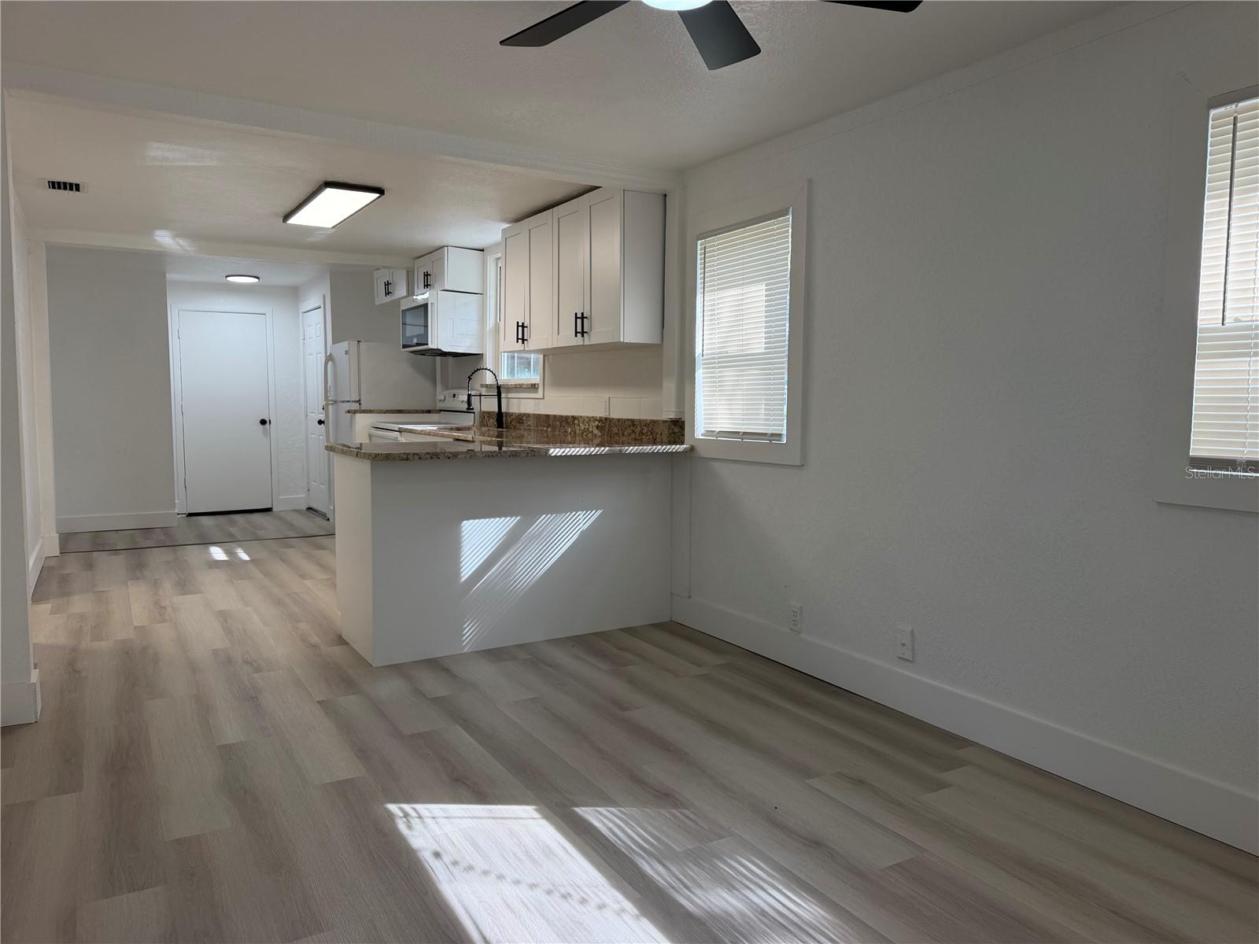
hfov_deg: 71.6
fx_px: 873
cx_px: 630
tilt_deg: -4.9
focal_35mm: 24
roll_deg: -0.2
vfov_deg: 56.8
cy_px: 472
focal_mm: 6.76
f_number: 1.78
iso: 80
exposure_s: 1/171
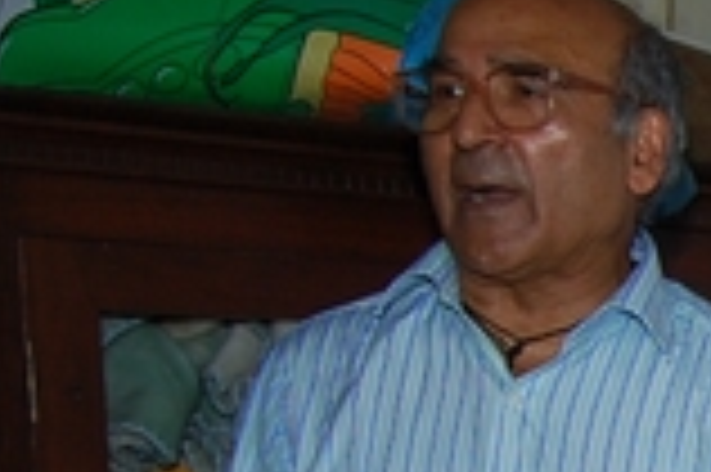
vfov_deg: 8.6
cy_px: 908
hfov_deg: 11.2
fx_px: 2999
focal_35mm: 152
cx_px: 1719
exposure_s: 1/125
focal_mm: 20
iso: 200
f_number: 10
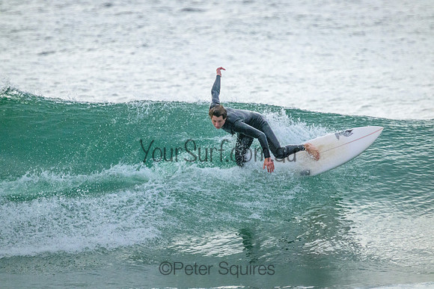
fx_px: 9646
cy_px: 144
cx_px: 217
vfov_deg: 1.7
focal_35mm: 800
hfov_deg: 2.6
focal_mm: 800
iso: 9000
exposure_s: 1/2000
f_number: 11
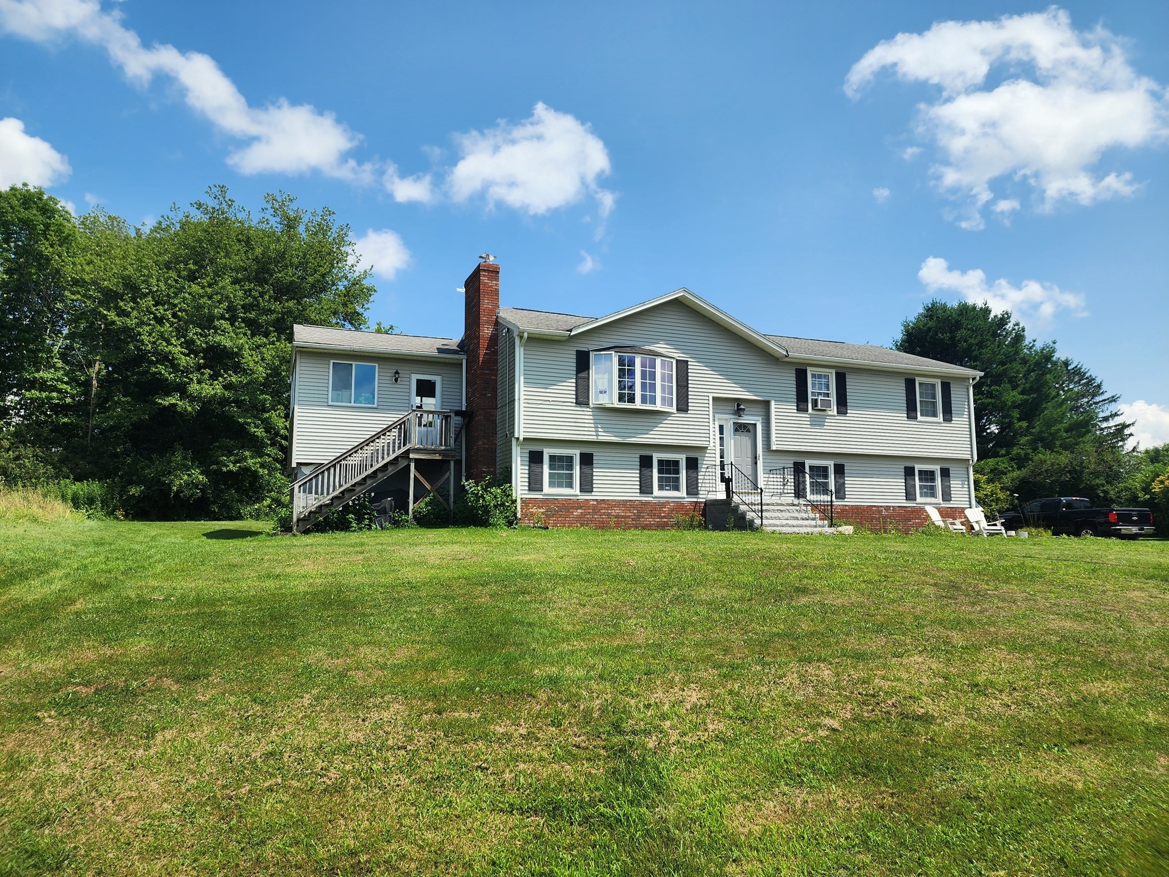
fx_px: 777
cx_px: 584
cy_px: 438
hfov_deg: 73.9
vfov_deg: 58.9
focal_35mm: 23
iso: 12
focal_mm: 6.4
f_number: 1.8
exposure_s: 1/1096
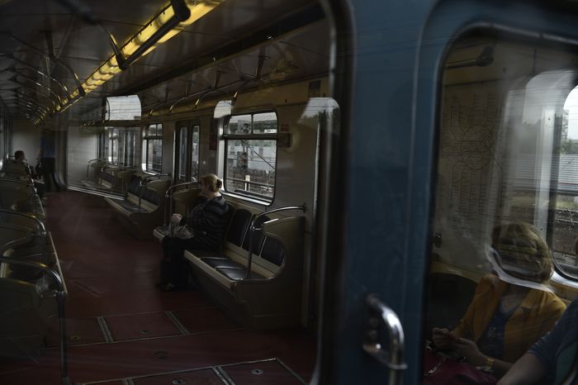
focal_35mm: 35
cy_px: 192
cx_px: 289
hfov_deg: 54.5
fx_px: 562
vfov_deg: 37.8
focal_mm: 35
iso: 400
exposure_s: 1/500
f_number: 4
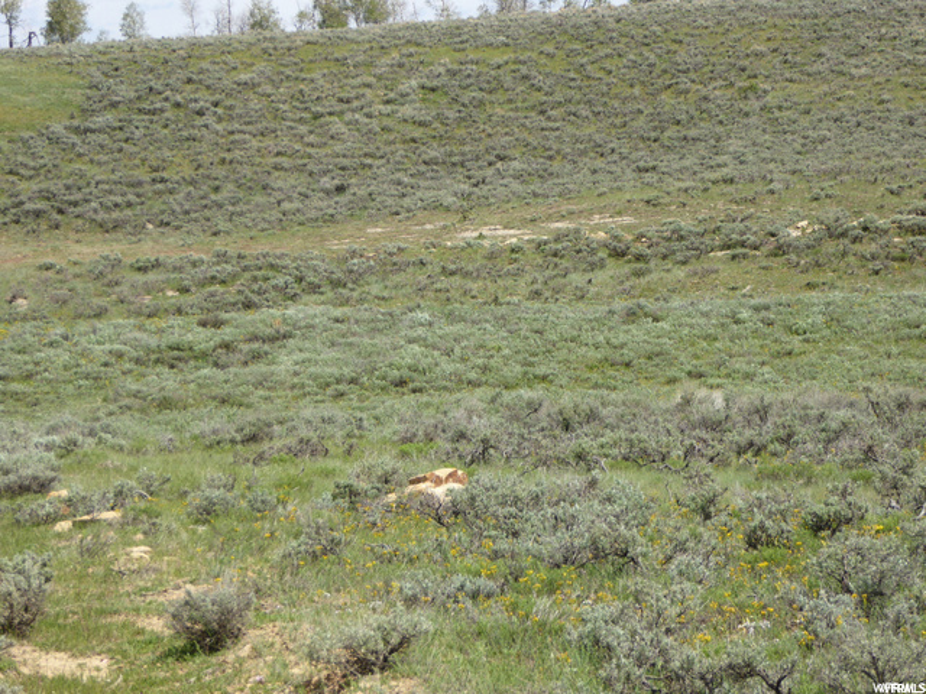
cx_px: 463
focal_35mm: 138
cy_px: 347
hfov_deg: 14.3
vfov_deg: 10.7
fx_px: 3692
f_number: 5.2
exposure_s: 1/320
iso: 100
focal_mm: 22.3
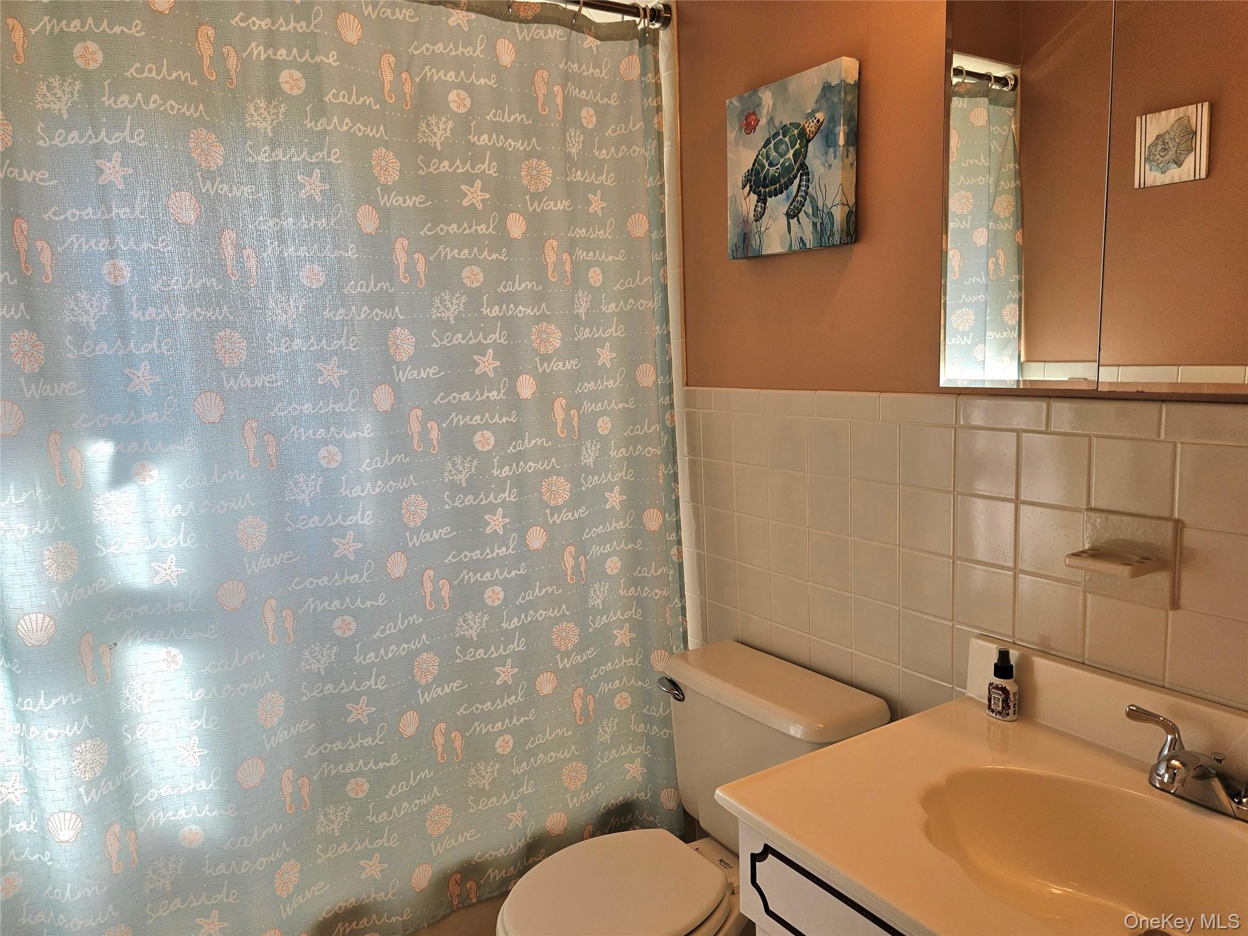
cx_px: 624
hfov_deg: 73.9
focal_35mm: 23
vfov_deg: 58.9
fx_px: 829
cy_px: 468
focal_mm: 5.4
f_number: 1.8
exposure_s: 1/120
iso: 25
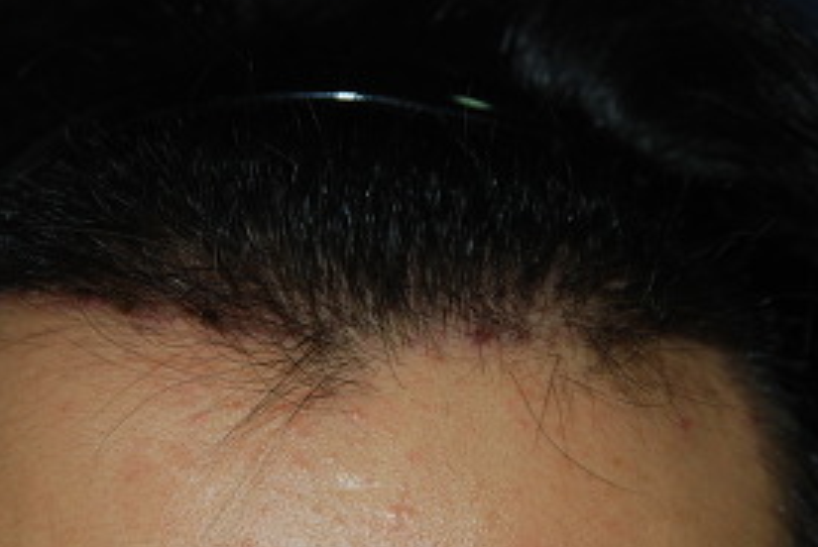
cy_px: 360
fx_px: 2980
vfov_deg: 10.5
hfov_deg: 15.6
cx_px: 351
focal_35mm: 131
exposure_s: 1/125
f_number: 4
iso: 100
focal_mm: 50
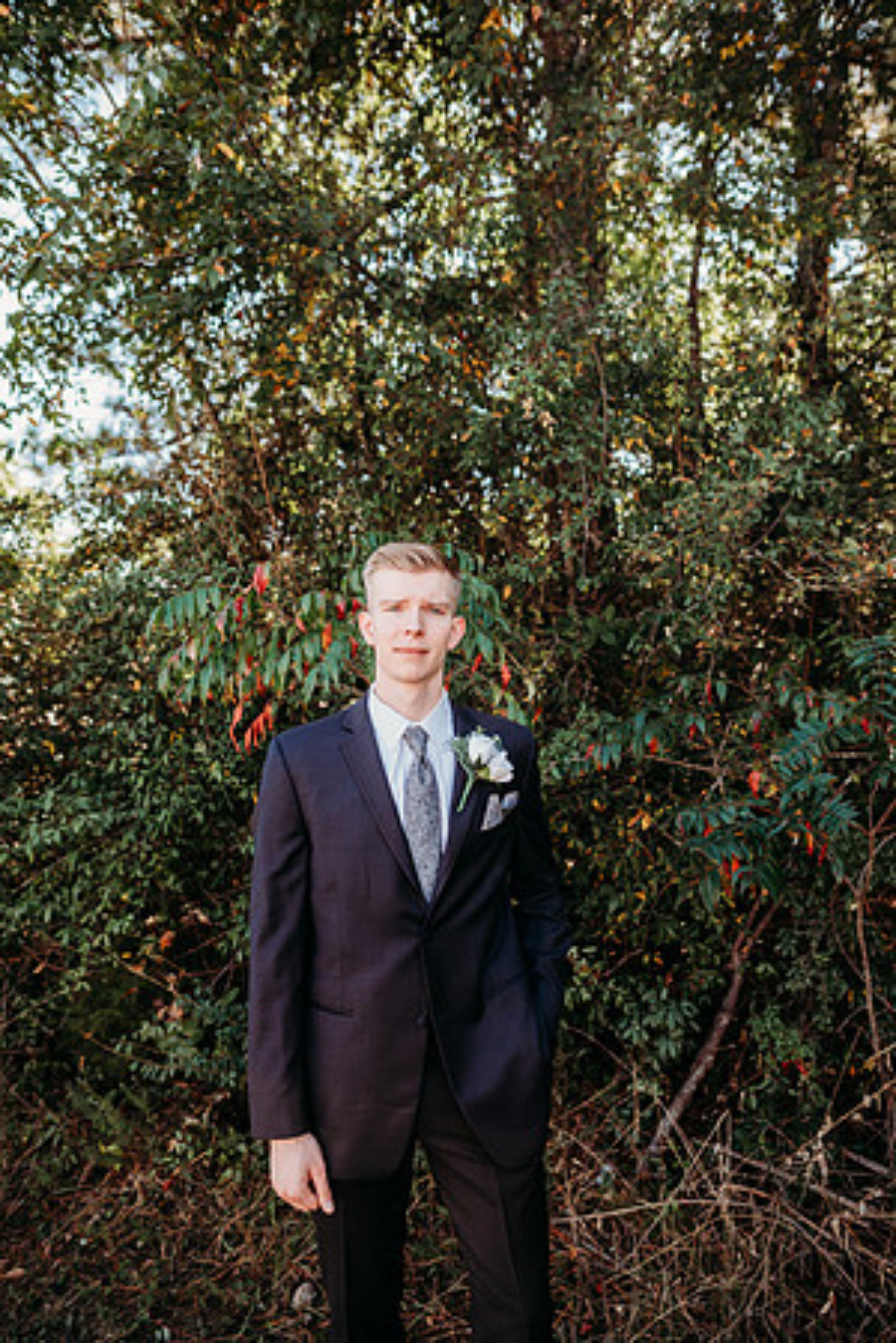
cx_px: 448
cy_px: 672
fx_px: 896
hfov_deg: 53.1
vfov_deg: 73.7
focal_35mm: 24
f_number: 2.8
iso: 200
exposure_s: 1/400
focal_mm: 24
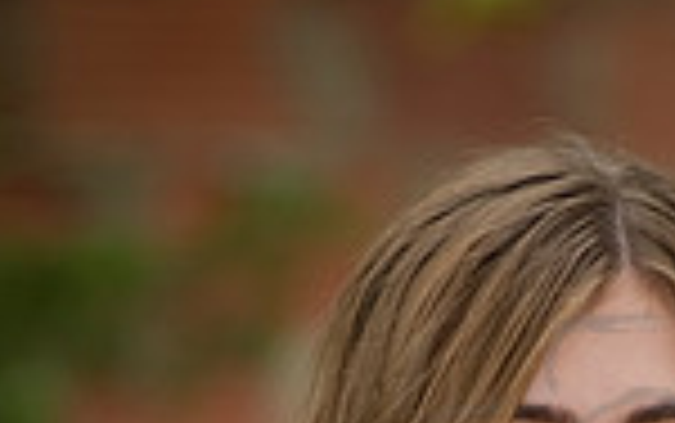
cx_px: 662
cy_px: 914
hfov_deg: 3.4
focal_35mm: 610
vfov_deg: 2.1
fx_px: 11230
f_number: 4.5
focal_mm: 200
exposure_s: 1/320
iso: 1250
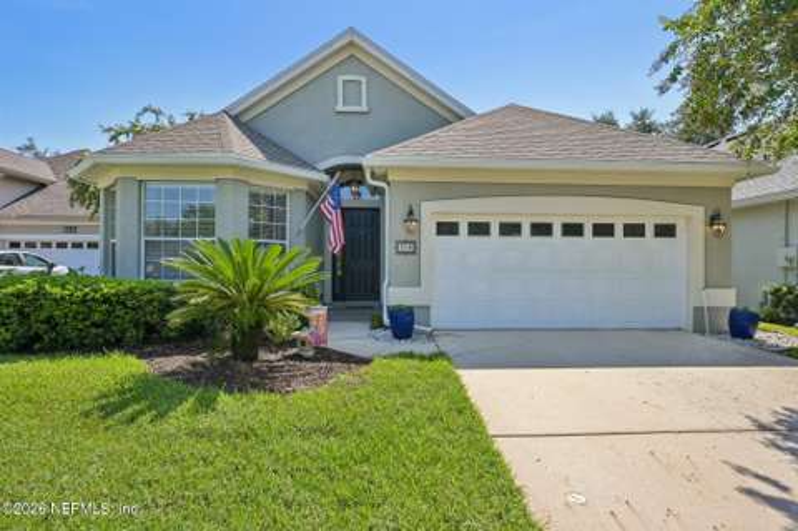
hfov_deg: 90.1
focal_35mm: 18
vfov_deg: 67.3
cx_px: 399
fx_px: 399
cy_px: 266
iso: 100
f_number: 8
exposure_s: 1/180
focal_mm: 18.5
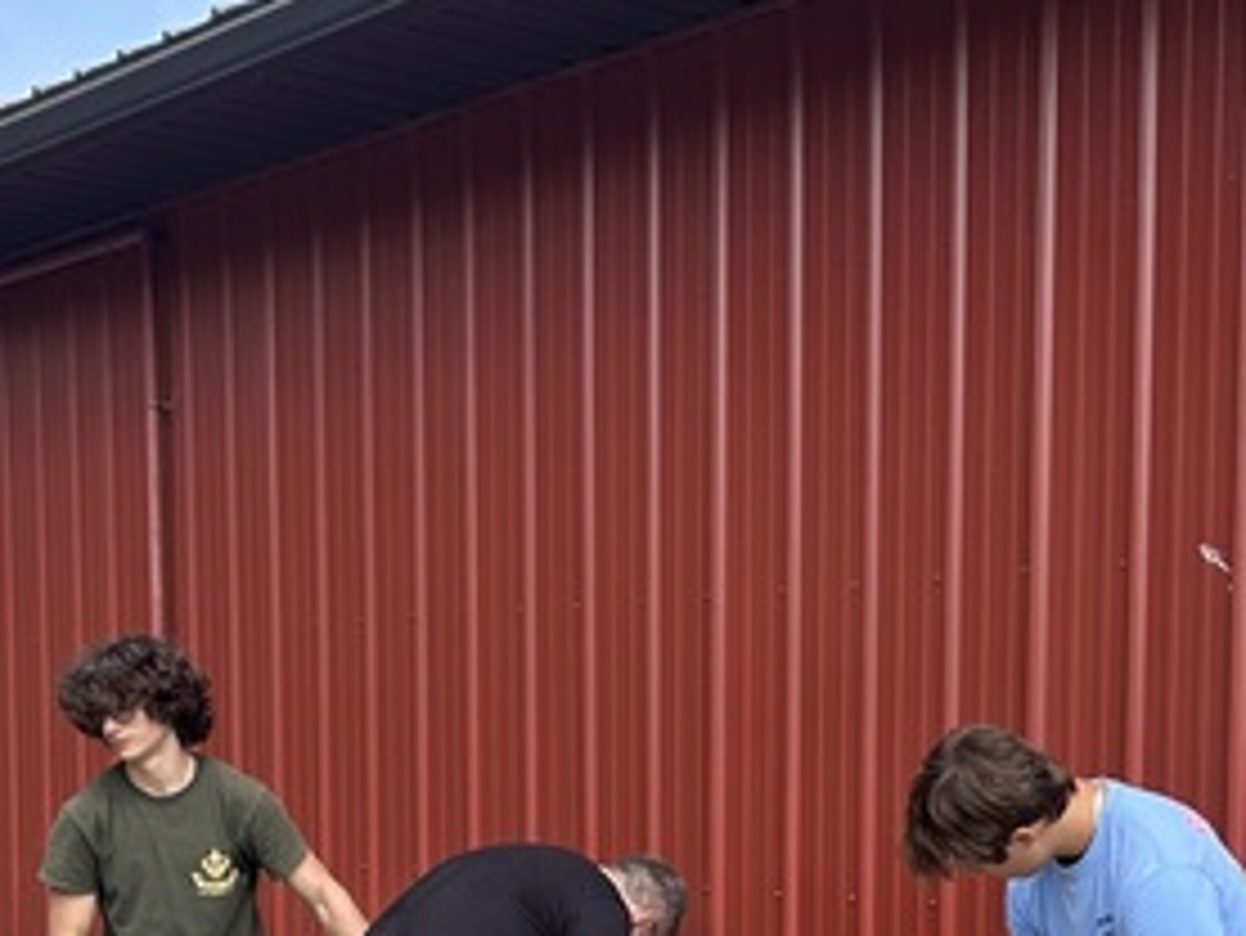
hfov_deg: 25.9
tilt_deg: -2.1
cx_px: 724
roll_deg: -1.5
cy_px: 990
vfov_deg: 19.0
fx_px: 2701
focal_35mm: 75
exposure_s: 1/1488
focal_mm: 5.7
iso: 50
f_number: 1.5
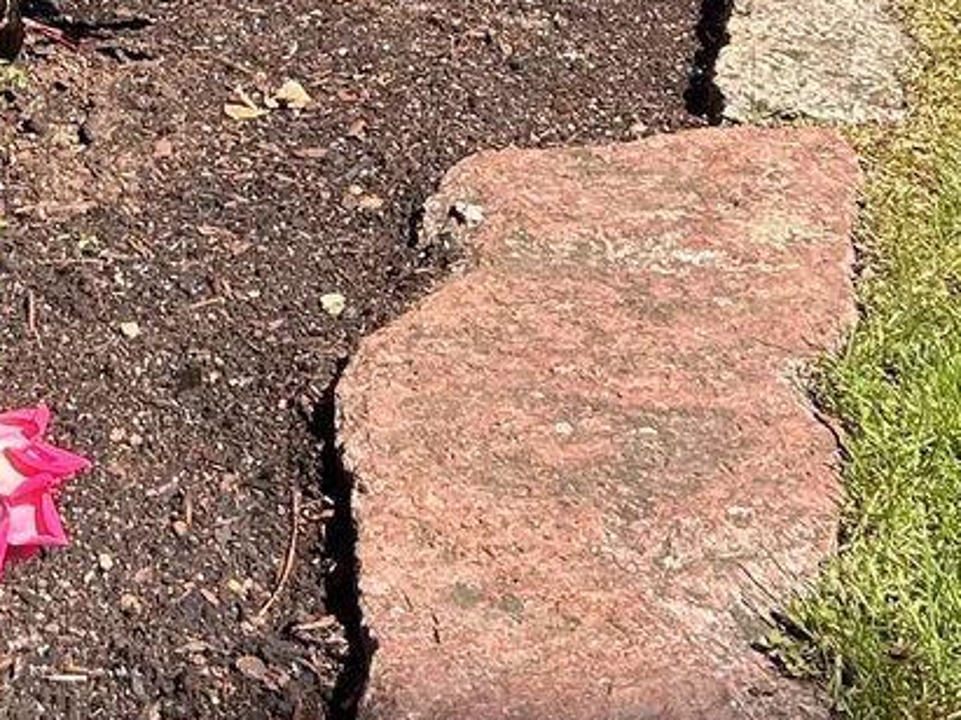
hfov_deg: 23.6
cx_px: -164
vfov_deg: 18.1
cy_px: -213
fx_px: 2109
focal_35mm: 76
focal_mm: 5.7
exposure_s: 1/1934
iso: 50
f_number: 1.5
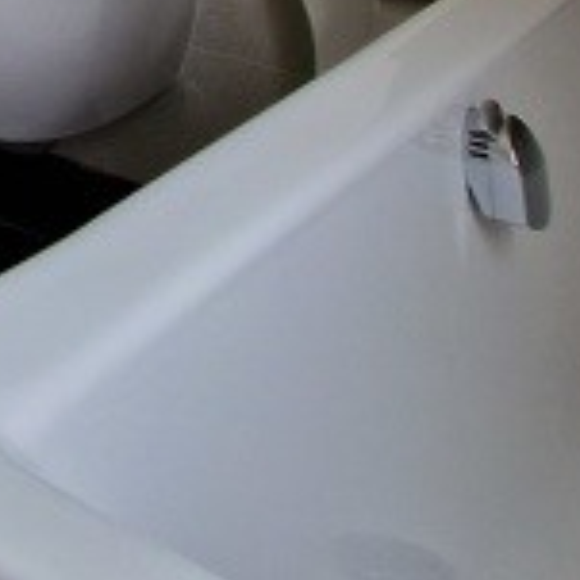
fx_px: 1156
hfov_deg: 17.4
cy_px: -476
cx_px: -653
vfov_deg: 20.0
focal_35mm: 61
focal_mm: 2.2
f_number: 2.2
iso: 100
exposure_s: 1/60
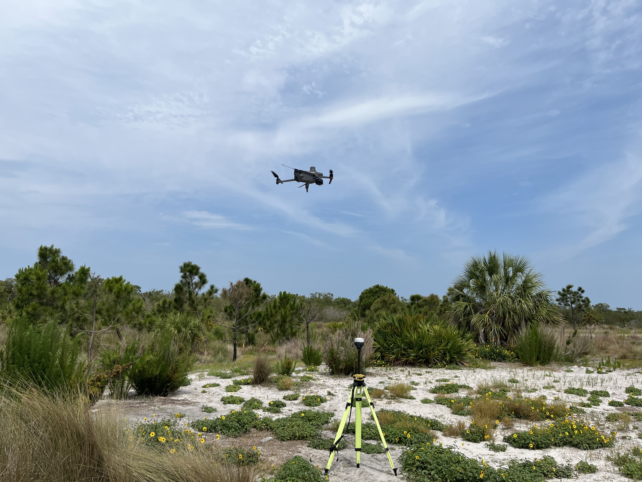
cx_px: 321
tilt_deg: +7.0
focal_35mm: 26
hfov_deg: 67.3
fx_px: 482
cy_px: 241
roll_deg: -2.3
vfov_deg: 53.1
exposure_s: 1/6173
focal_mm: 5.1
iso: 50
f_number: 1.6
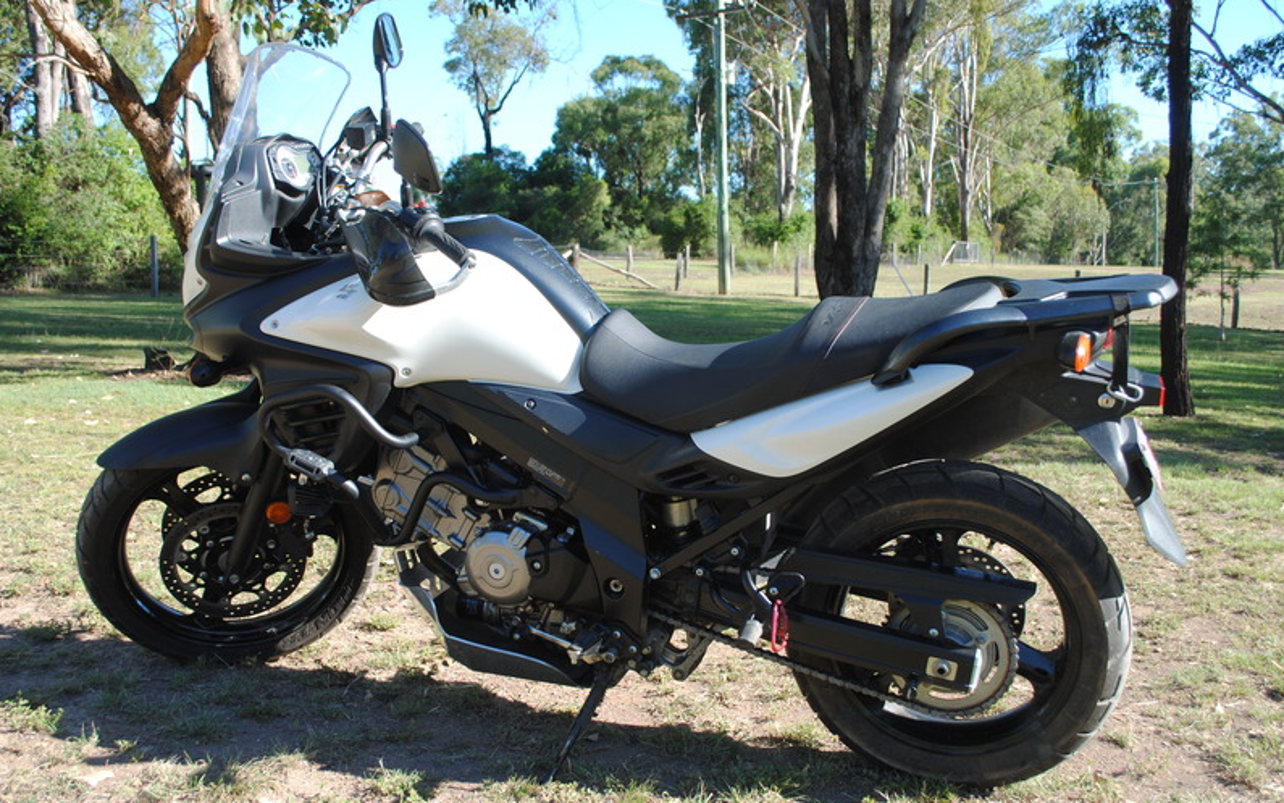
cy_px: 402
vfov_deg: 34.4
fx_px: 1295
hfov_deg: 52.7
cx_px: 643
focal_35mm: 37
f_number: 5.6
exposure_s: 1/125
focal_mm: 24
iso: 100
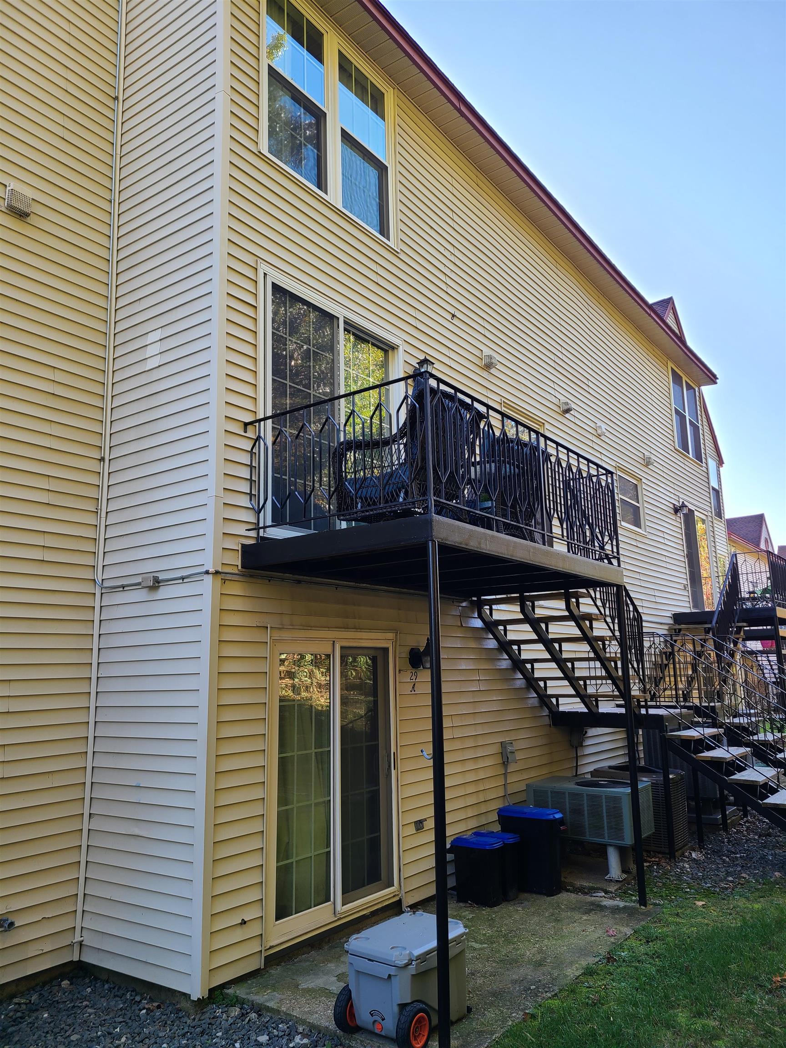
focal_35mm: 26
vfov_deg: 67.3
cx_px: 393
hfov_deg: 53.1
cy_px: 524
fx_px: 787
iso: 40
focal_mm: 5.4
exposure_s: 1/177
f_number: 1.8
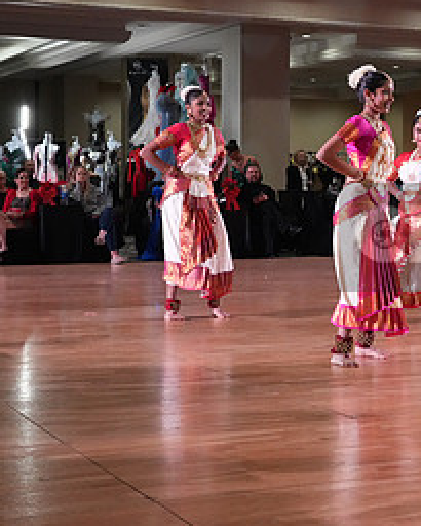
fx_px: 1323
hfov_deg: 16.9
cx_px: 563
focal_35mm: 85
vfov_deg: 22.5
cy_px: 237
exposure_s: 1/320
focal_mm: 40
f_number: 5.6
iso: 5000
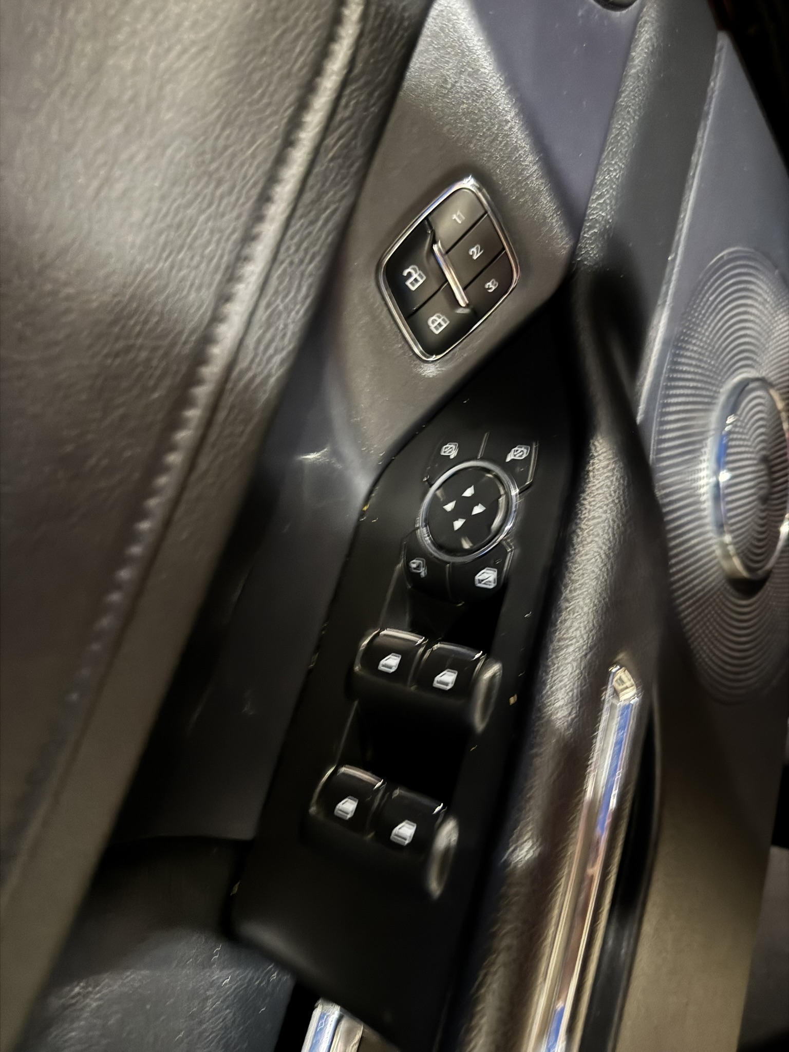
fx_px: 729
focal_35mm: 24
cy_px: 526
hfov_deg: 56.8
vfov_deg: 71.6
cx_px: 394
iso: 3200
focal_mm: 6.76
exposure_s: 1/2
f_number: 1.78
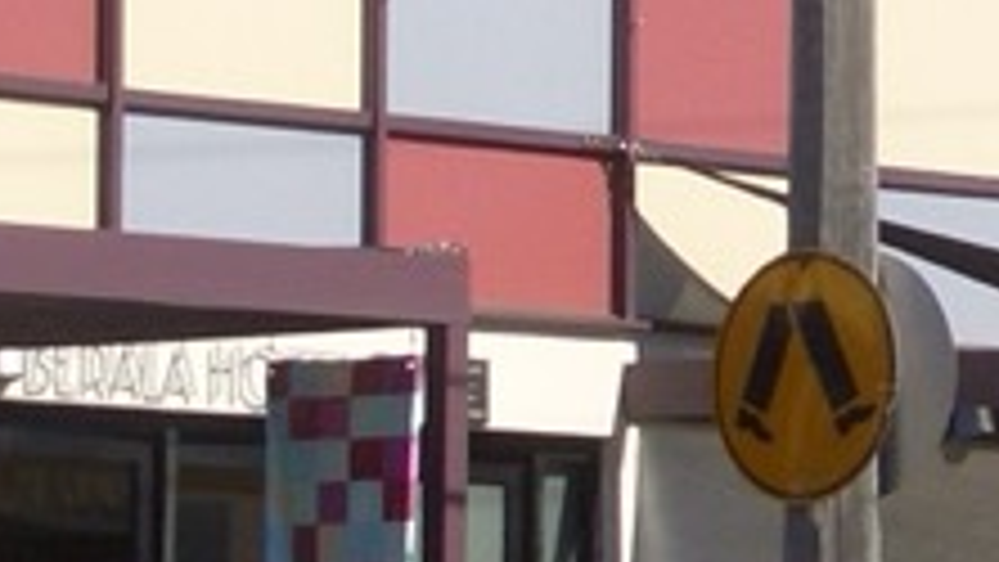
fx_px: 8876
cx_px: 1539
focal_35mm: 335
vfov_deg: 3.6
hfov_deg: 6.4
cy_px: -97
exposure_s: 1/250
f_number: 5.6
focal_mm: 10.2
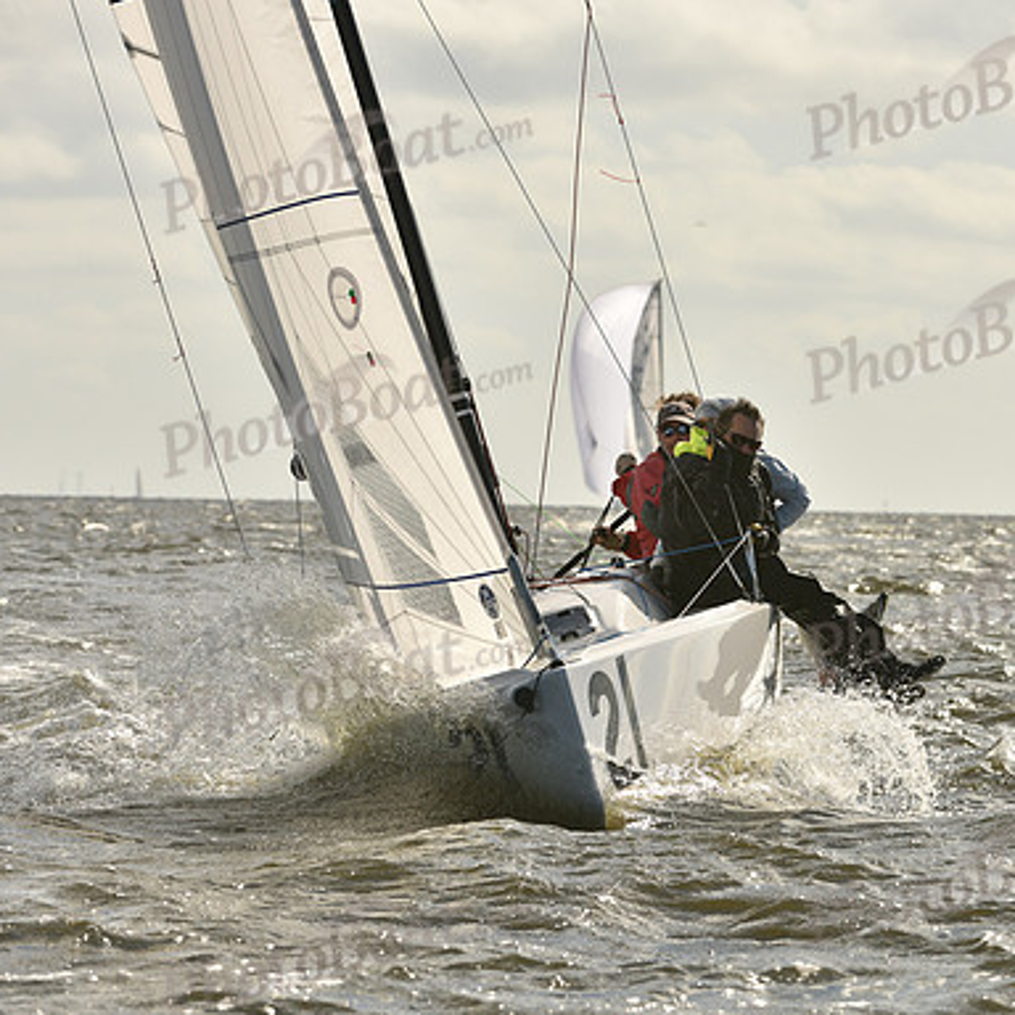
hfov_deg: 6.8
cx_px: 671
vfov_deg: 6.8
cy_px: 509
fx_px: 8526
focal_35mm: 257
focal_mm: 200
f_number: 8
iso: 250
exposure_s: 1/1250
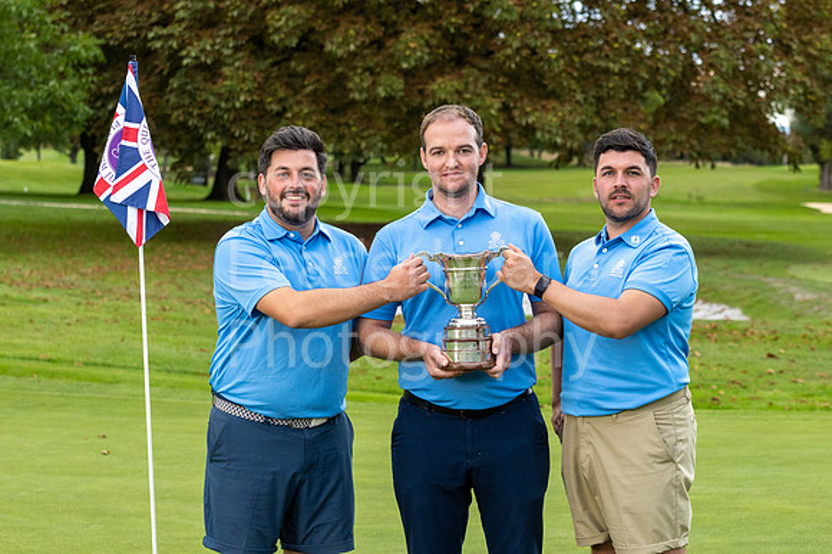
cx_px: 416
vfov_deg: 13.0
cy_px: 277
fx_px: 2425
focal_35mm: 105
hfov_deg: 19.5
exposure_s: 1/160
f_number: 5.6
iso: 400
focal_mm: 70
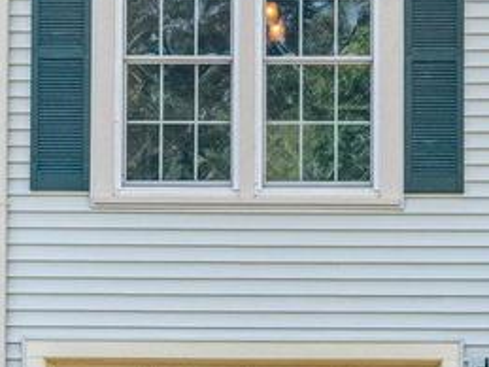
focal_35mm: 187
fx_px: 2640
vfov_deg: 7.9
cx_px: 451
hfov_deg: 10.5
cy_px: -89
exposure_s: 1/640
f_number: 8
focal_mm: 35
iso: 1250
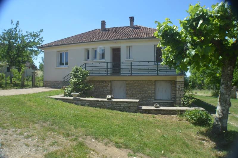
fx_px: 178
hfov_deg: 67.5
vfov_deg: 47.8
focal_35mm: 27
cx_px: 119
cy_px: 79
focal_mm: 18
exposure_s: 1/200
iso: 100
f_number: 7.1
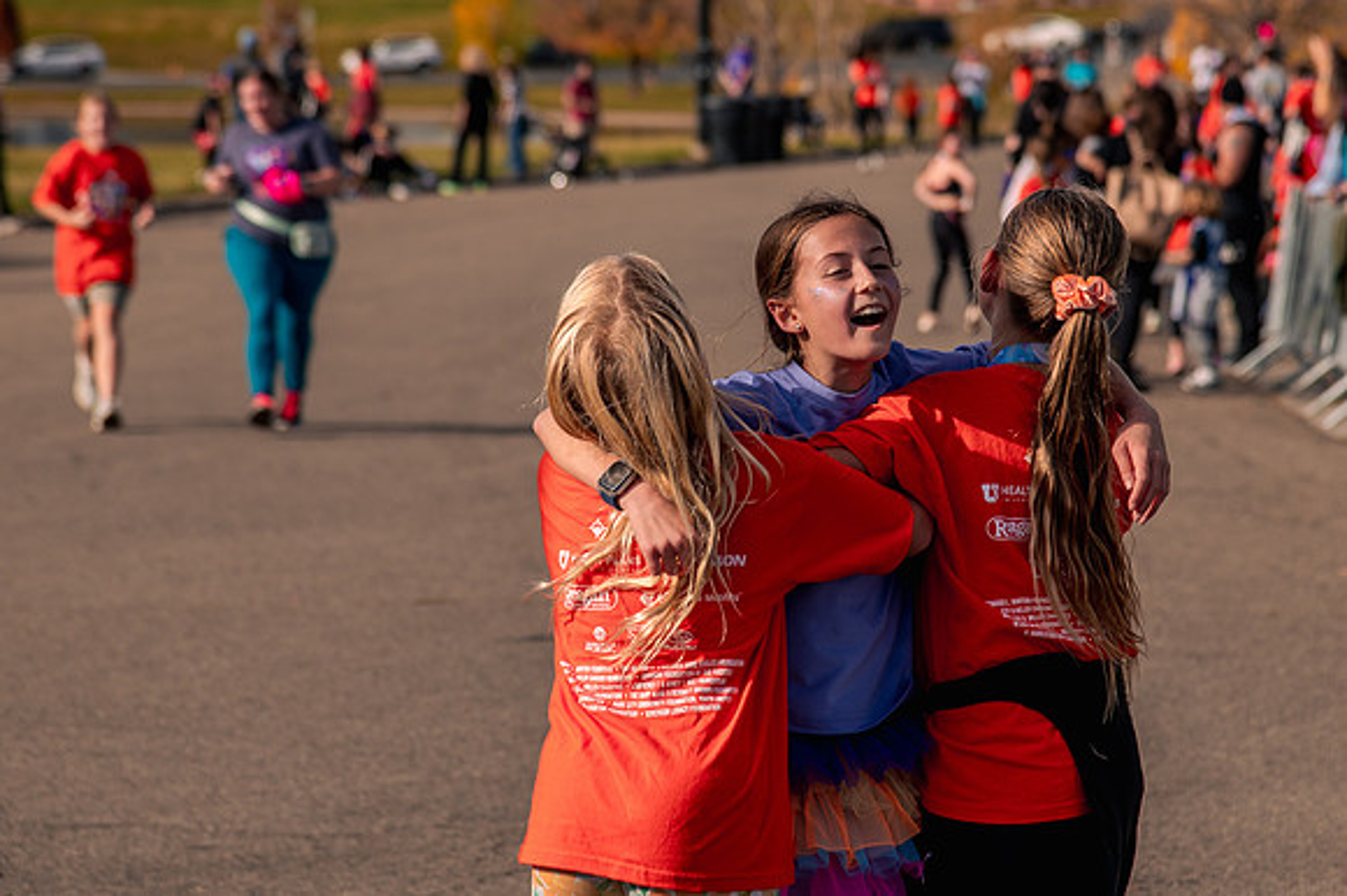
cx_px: 773
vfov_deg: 7.7
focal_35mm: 178
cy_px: 366
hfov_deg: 11.5
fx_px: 6670
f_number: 5
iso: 200
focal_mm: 120
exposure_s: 1/1250
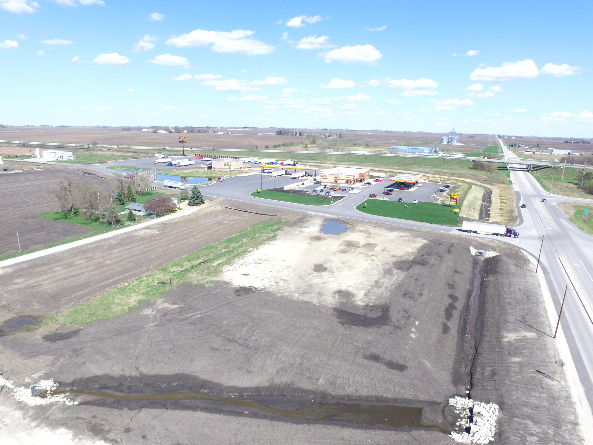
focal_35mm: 20
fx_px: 343
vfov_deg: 66.0
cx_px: 296
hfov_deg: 81.7
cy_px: 222
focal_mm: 3.61
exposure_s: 1/1600
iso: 200
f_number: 2.8
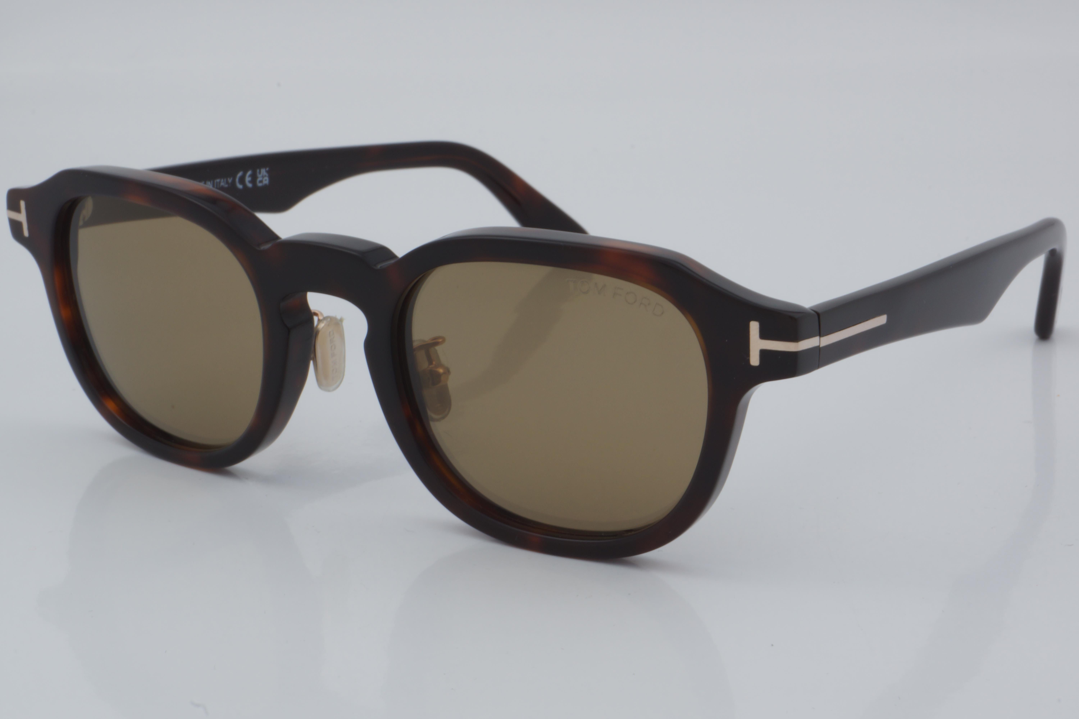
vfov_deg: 18.2
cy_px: 360
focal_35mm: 75
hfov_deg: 27.0
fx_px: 2248
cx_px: 540
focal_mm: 50
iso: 100
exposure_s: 1/4
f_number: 32
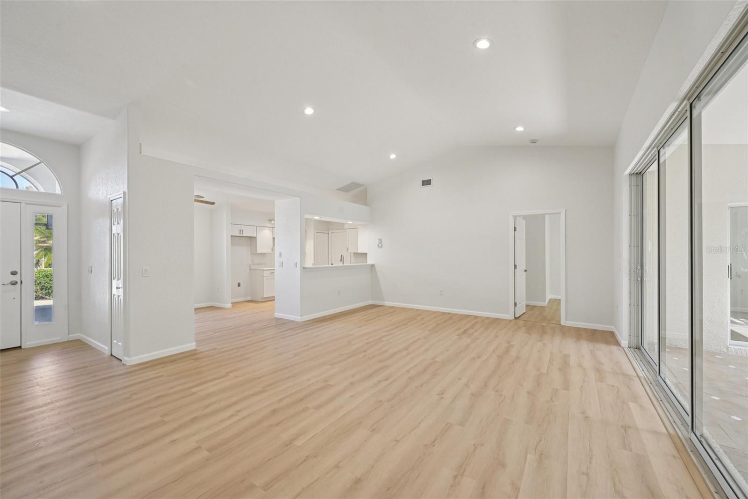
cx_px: 374
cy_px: 250
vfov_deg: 81.2
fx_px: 291
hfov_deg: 104.3
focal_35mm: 14
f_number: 8
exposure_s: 1/40
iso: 400
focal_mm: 14
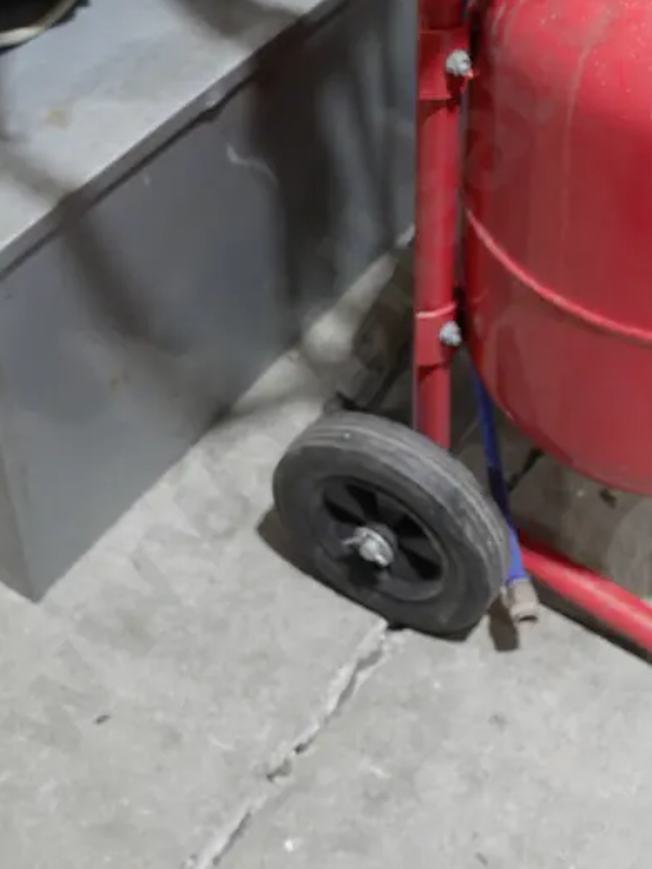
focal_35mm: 63
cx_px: 540
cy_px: 67
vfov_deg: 29.3
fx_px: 1582
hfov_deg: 22.9
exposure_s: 1/60
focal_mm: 16
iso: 500
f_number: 3.6
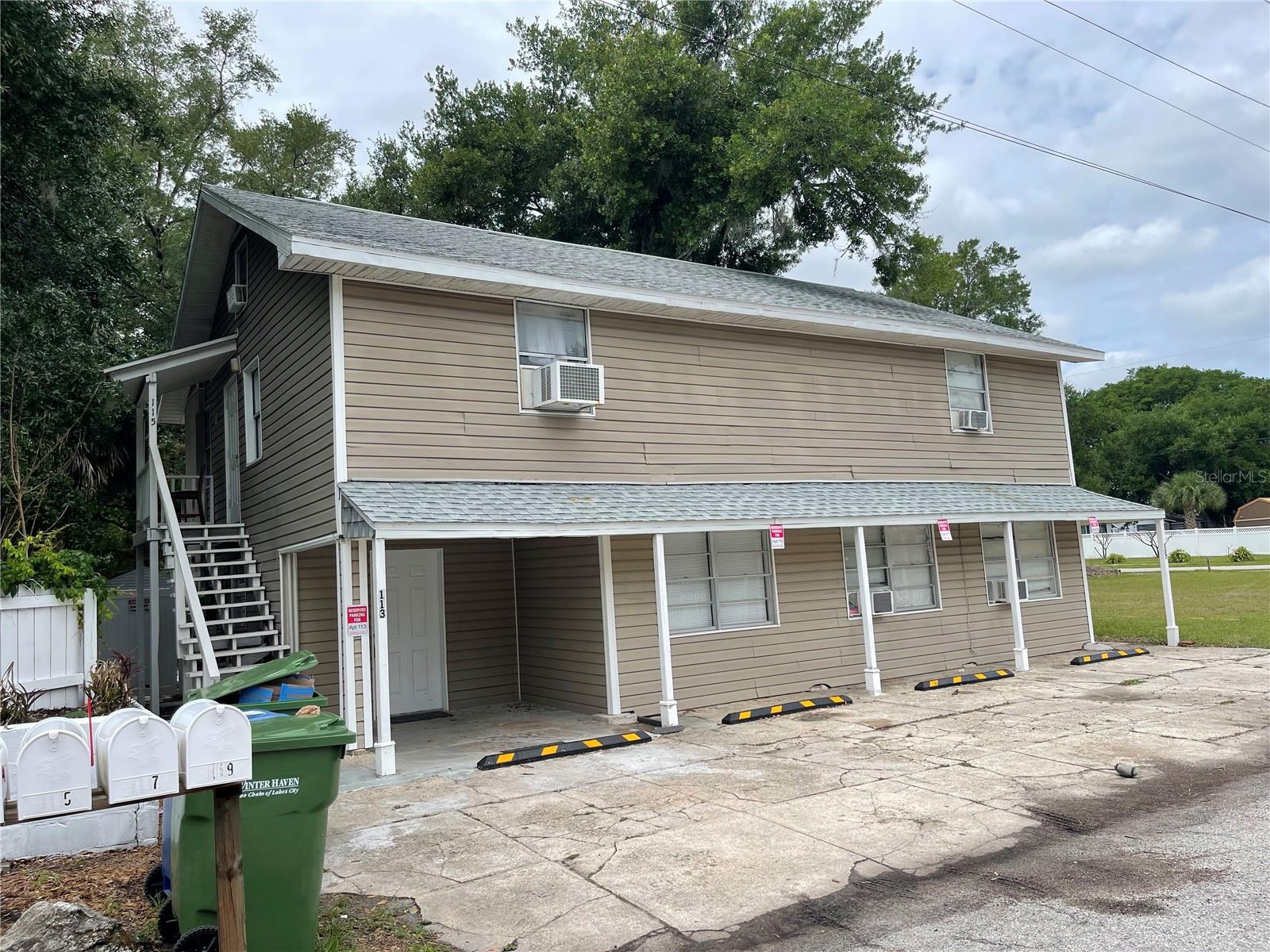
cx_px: 635
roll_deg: +2.7
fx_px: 917
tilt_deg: +4.9
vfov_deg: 54.9
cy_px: 476
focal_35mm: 25
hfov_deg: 69.4
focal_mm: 5.1
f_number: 1.6
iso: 32
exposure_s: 1/3003
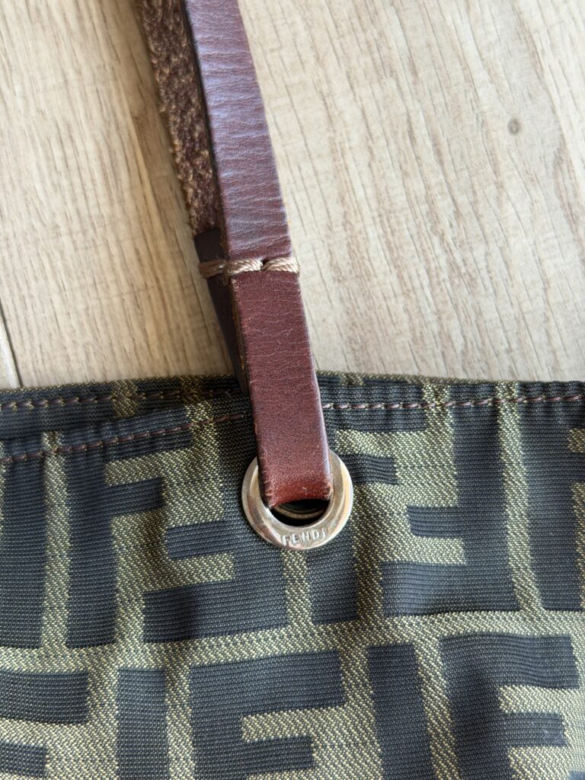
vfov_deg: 39.7
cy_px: 390
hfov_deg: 30.3
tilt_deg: -86.1
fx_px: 1082
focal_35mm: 48
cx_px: 292
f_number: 1.78
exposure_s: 1/60
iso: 125
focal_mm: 6.76
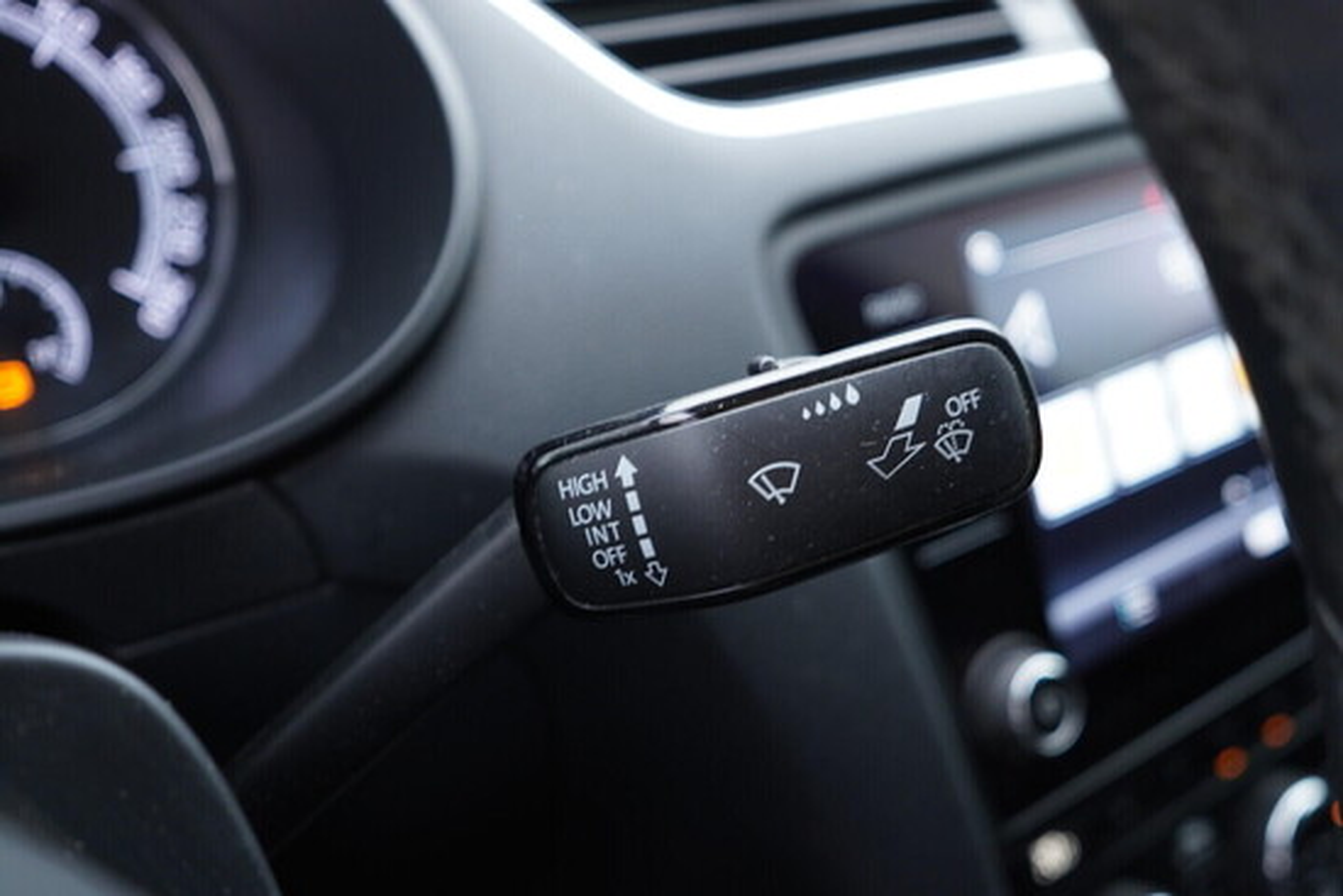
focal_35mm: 36
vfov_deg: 36.9
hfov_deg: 53.1
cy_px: 448
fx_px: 1343
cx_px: 672
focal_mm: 24
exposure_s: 1/40
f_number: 2.8
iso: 400
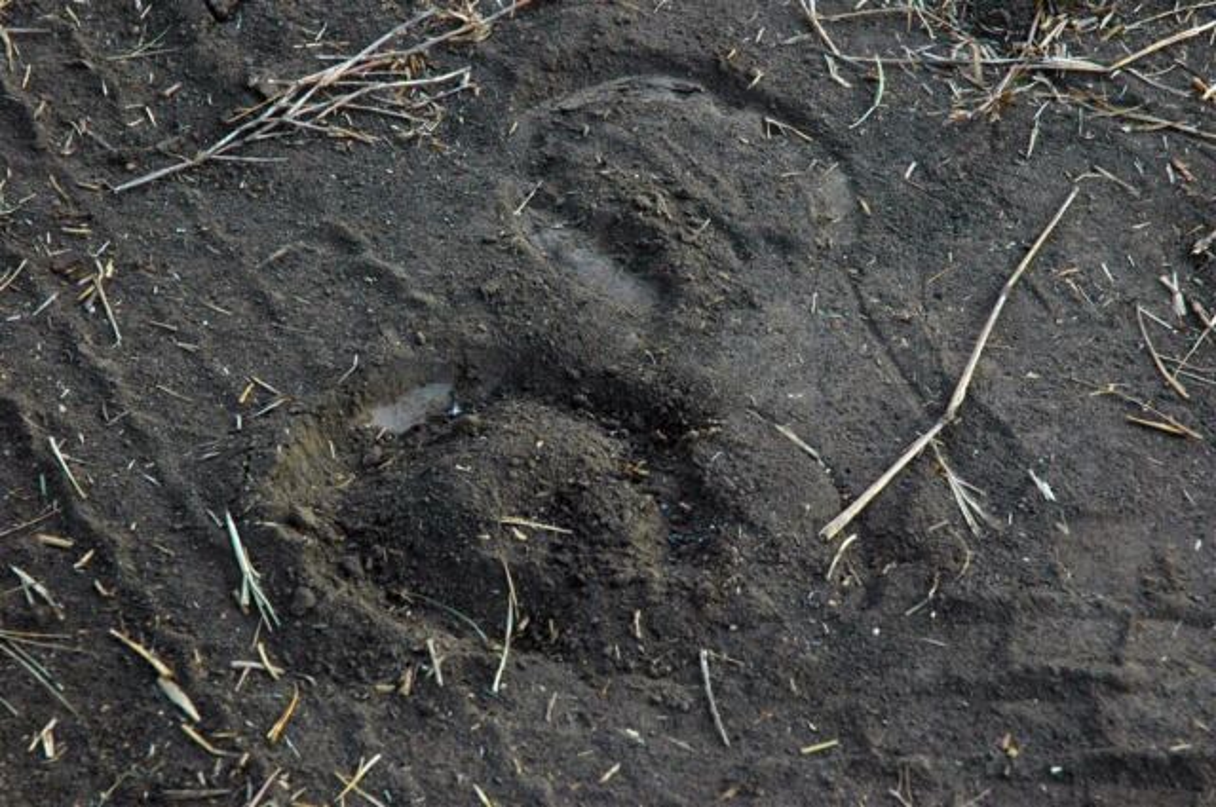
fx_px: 3542
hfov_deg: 19.5
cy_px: 404
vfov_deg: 13.0
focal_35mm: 105
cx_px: 608
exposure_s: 1/320
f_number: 10
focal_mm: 70
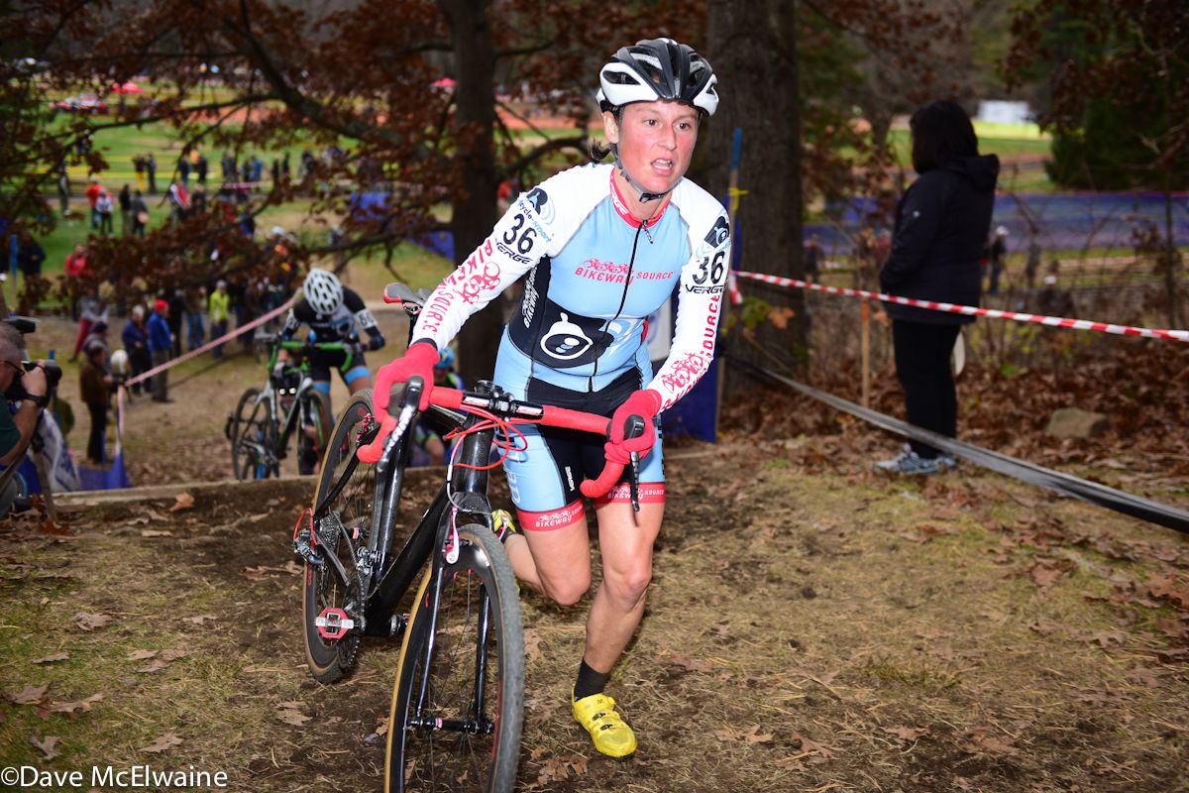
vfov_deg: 30.5
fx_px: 1453
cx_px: 594
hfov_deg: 44.5
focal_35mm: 44
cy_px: 396
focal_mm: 44
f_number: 3.2
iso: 100
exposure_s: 1/250
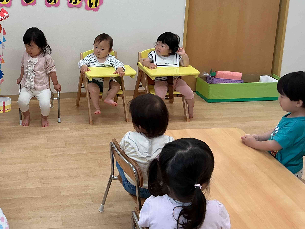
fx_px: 432
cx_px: 63
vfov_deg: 29.1
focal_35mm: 49
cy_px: 53
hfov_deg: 37.6
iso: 40
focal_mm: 3
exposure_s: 1/120
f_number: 1.8
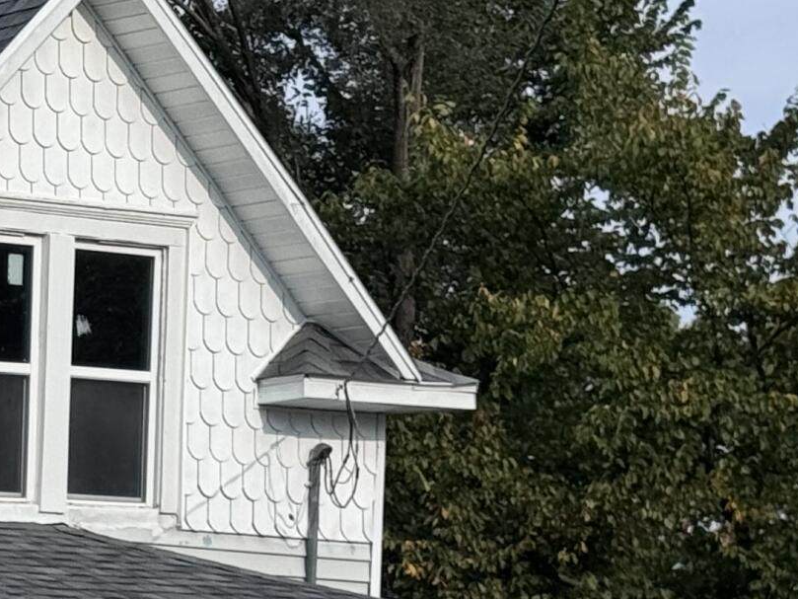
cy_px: 825
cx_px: -628
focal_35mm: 178
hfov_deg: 10.5
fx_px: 4104
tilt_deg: -0.5
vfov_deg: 8.2
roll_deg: -0.7
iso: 64
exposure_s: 1/3425
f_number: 1.78
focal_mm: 6.76
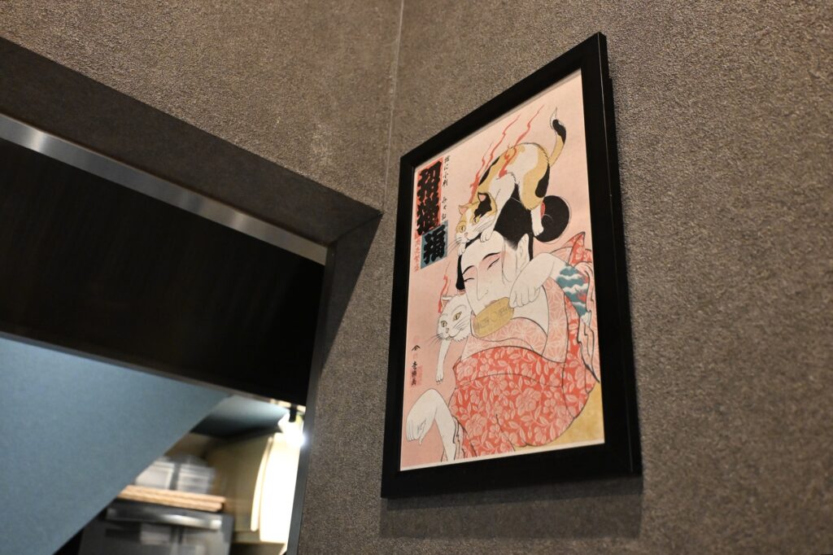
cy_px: 278
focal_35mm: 30
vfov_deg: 43.6
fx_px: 694
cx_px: 416
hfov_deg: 61.9
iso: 3200
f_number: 3.8
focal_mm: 20
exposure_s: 1/60
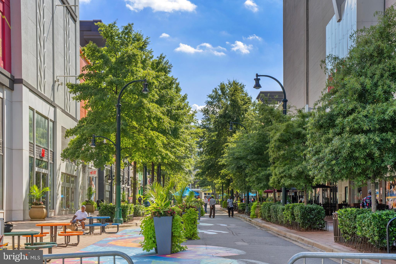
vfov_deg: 22.3
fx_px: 671
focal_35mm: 61
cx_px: 198
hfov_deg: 32.9
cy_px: 132
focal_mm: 61
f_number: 13
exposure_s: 1/400
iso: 640
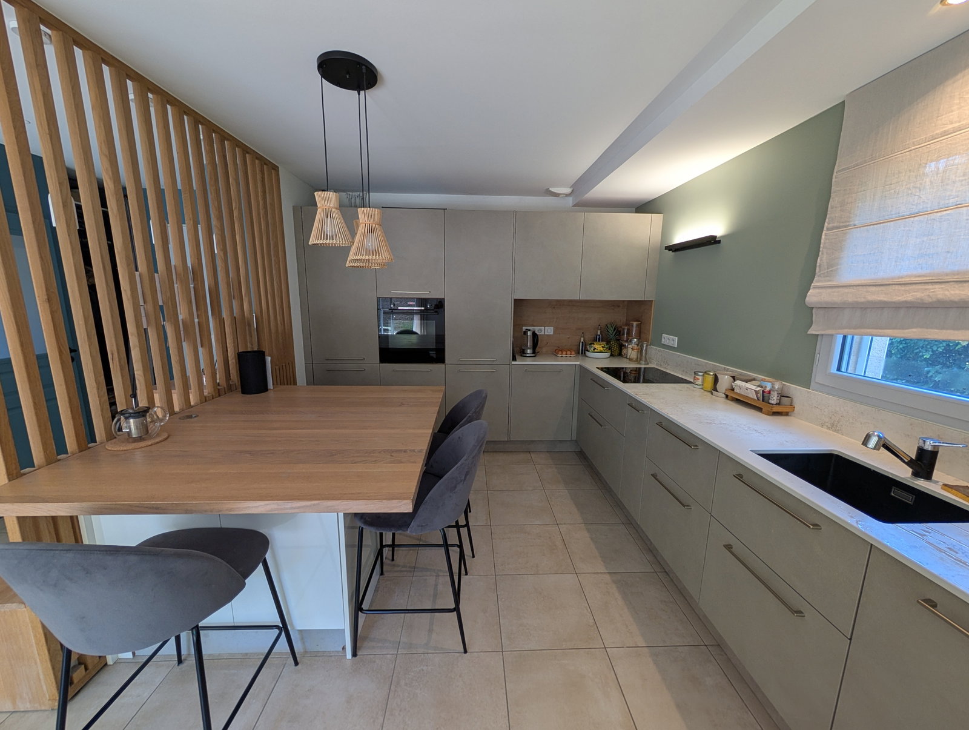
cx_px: 484
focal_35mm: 12
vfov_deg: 94.6
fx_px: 336
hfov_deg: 110.5
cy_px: 365
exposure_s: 1/41.1
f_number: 1.7
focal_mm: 2.02
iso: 53
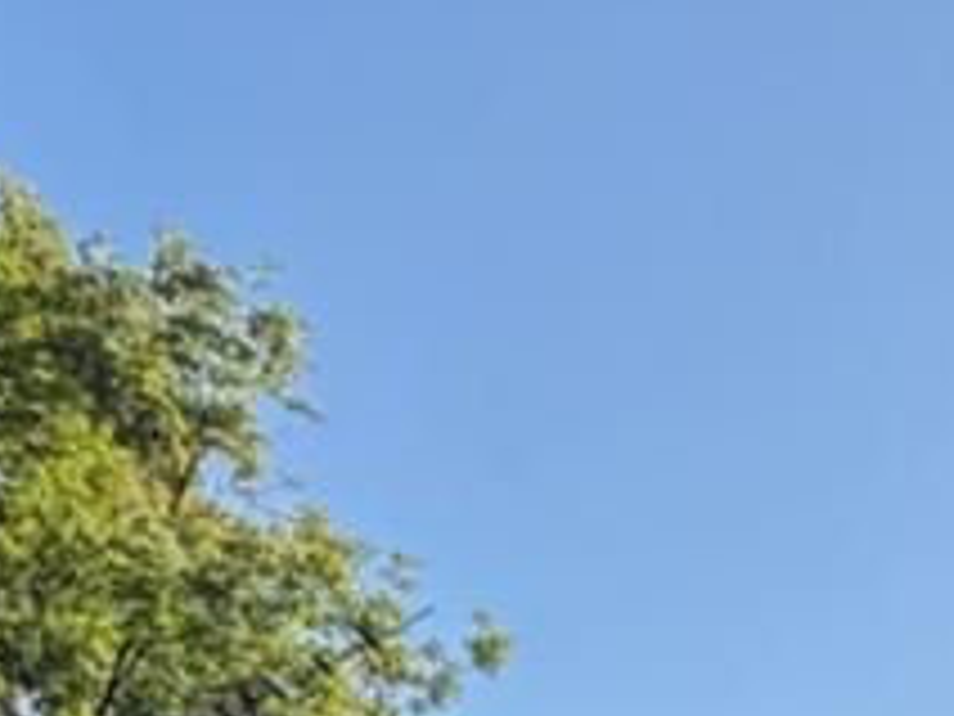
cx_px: 1480
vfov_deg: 12.2
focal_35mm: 95
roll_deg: -0.4
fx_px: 2618
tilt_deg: +0.2
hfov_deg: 18.1
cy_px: 1761
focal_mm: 2.22
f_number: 2.2
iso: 64
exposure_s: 1/433
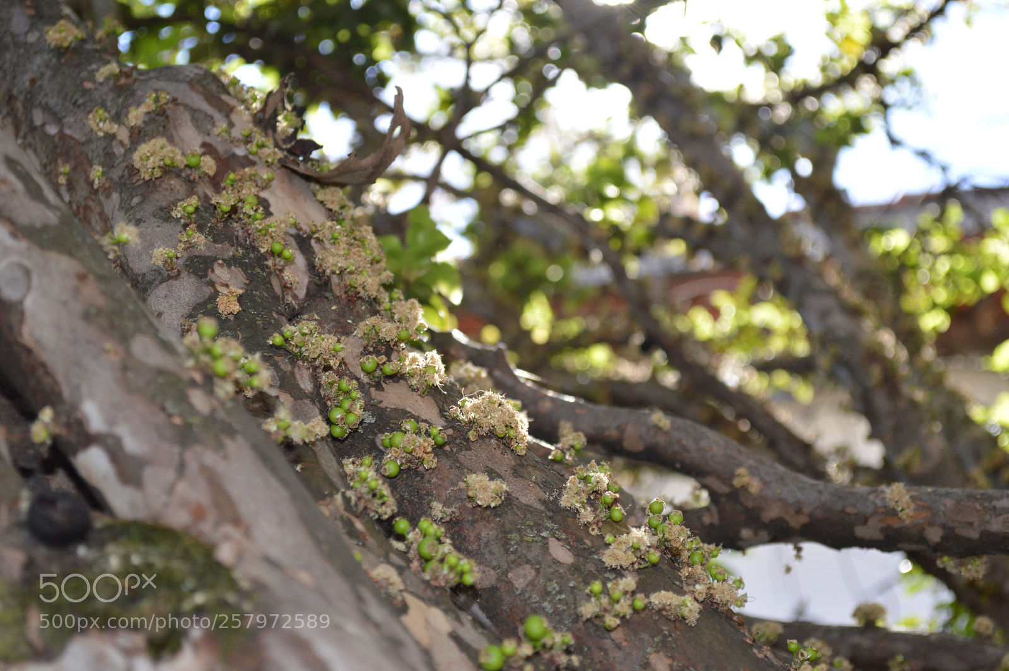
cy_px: 336
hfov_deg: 28.1
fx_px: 2016
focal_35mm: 72
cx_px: 504
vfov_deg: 18.9
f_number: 5.3
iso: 180
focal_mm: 48
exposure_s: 1/125
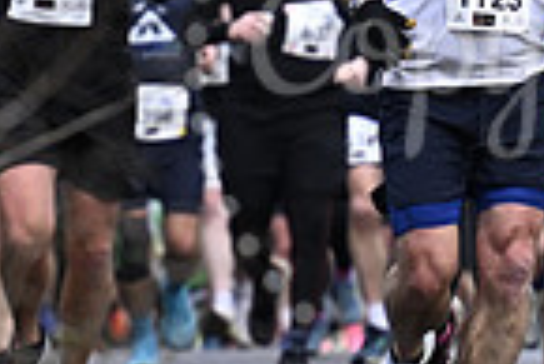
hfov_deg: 1.9
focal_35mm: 1107
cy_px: 54
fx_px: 16744
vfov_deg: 1.2
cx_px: 544
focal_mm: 185
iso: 1600
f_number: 4.5
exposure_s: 1/1250
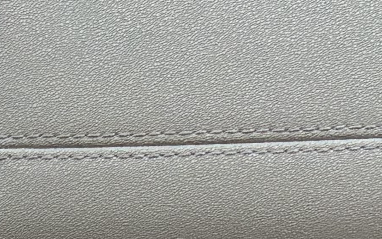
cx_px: -534
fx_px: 1821
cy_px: 666
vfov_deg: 6.9
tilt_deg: -45.6
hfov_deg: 10.4
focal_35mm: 175
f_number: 1.6
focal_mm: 5.96
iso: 125
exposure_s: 1/106
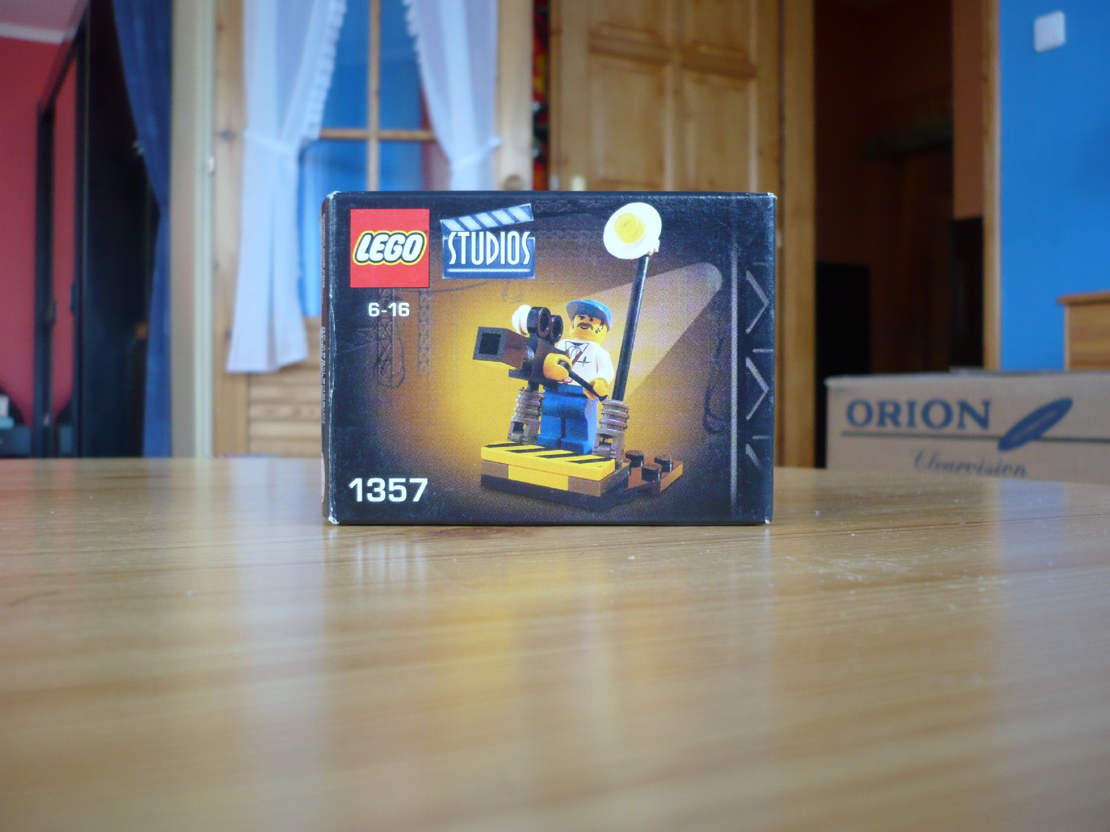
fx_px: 1122
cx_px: 555
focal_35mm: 35
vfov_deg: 40.7
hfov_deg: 52.6
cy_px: 416
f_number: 2.8
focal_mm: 5.8
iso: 100
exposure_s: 1/20
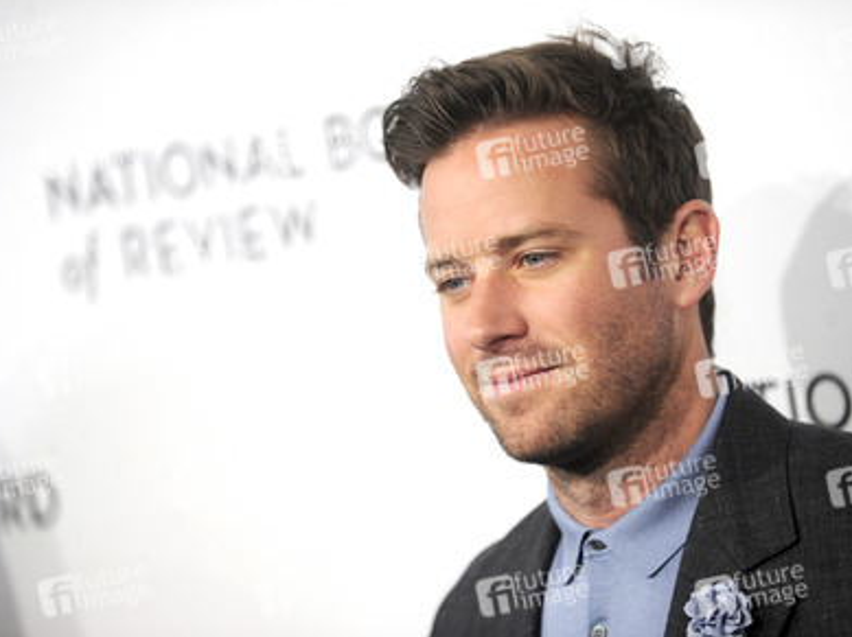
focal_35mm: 206
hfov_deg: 9.6
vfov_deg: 7.2
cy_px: 317
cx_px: 473
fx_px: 5066
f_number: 4
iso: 1600
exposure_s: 1/200
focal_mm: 185
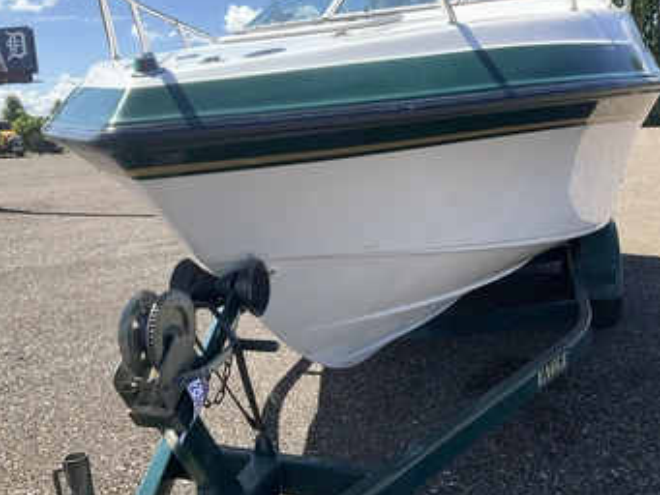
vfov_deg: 41.8
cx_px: 302
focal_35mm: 34
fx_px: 648
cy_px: 234
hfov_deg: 53.9
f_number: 1.8
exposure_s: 1/883
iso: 25
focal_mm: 3
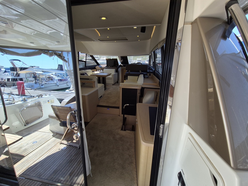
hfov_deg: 106.2
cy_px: 93
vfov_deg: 89.9
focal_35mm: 13
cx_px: 124
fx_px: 93
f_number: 2.2
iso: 50
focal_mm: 2.2
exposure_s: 1/401
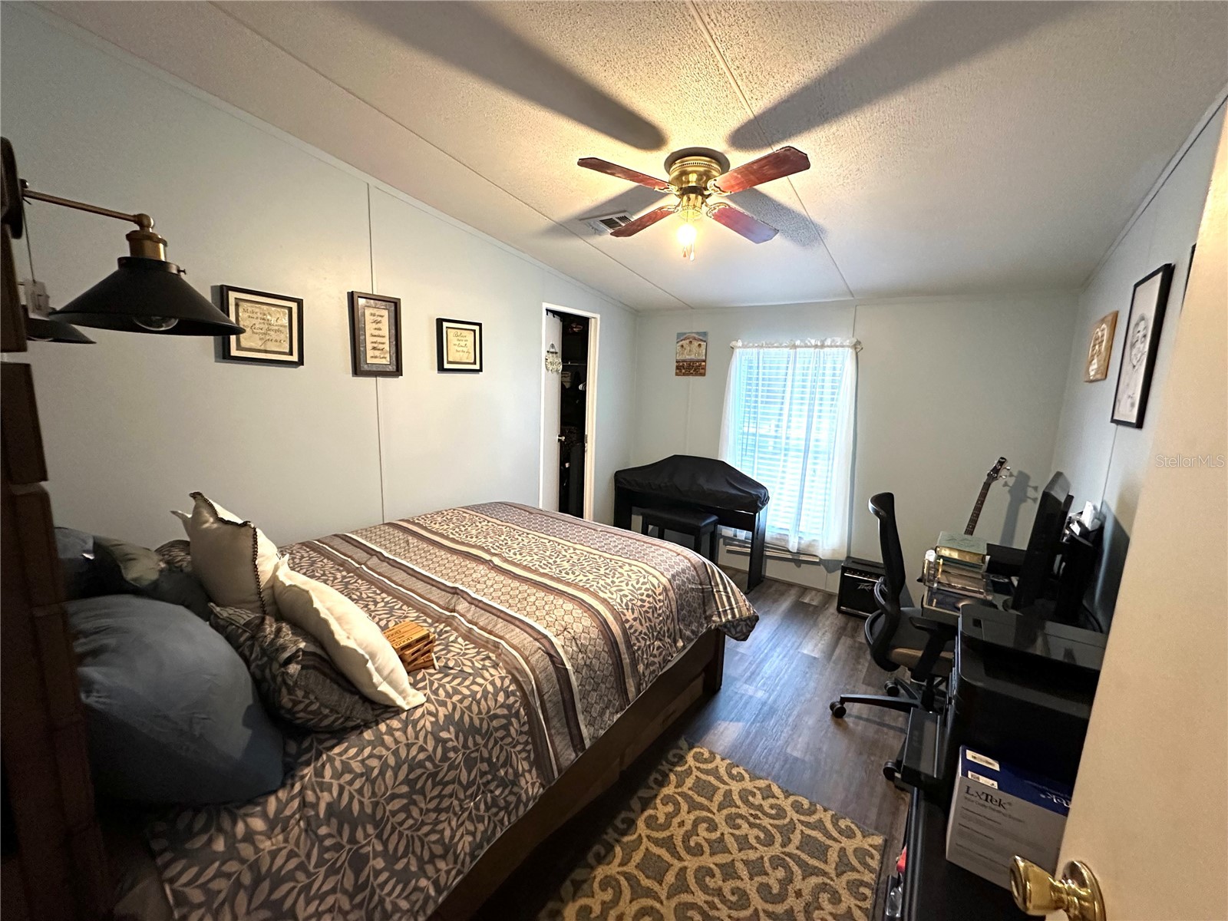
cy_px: 460
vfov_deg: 85.7
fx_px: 497
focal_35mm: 14
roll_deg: -2.0
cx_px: 614
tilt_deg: -8.7
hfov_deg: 102.1
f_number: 2.2
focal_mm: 2.22
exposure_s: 1/60
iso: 640
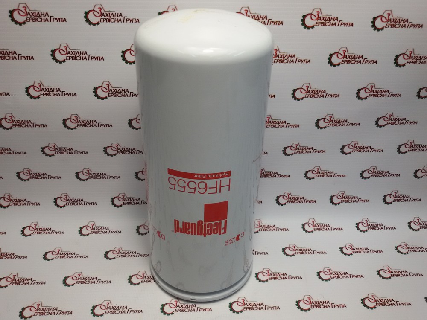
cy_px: 160
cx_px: 214
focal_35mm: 31
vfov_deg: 45.4
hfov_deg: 58.4
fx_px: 382
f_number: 2.4
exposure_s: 1/100
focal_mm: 2.93
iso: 80
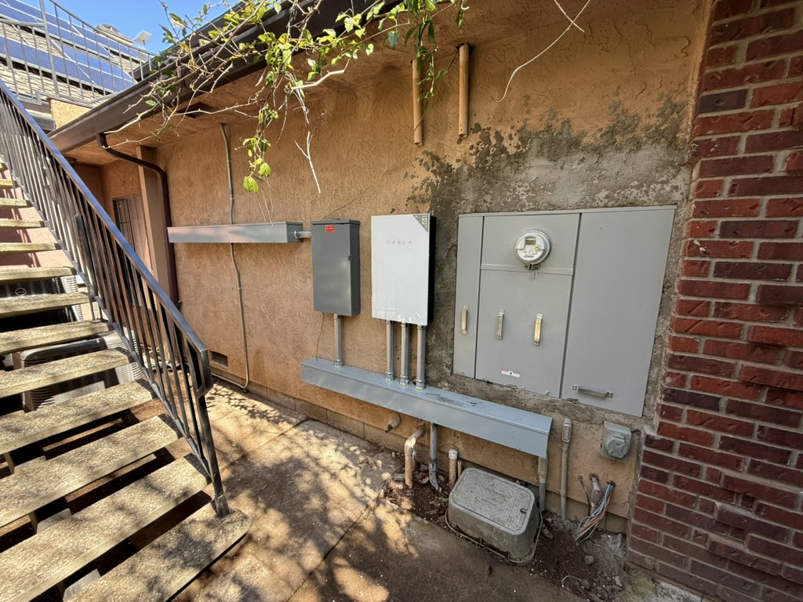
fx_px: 325
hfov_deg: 102.1
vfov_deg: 85.7
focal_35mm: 14
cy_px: 301
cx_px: 402
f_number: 2.2
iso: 64
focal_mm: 2.22
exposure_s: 1/183
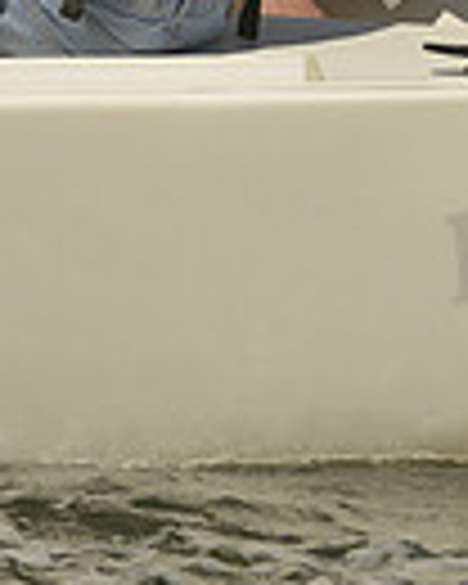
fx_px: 14509
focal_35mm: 838
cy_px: 18
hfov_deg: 1.8
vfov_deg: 2.3
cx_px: 214
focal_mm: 200
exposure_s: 1/1250
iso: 200
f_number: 7.1
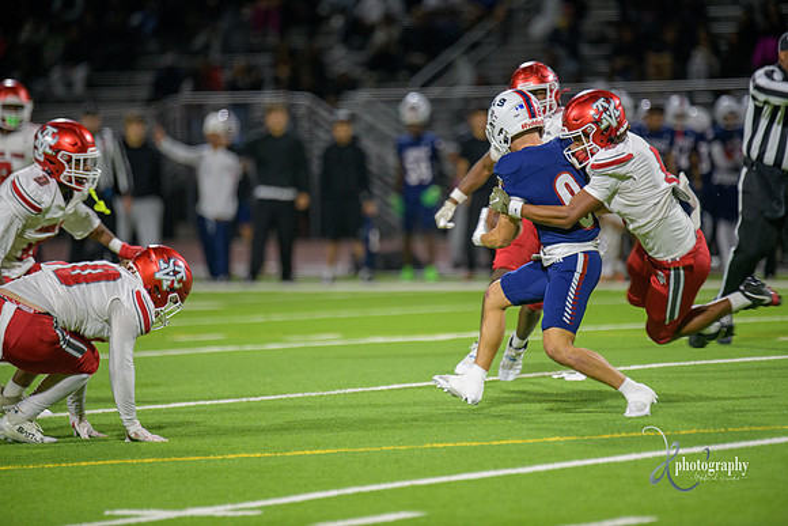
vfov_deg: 4.6
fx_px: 6568
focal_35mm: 300
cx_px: 394
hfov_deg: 6.9
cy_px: 263
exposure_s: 1/250
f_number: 2.8
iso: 1250
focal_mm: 300
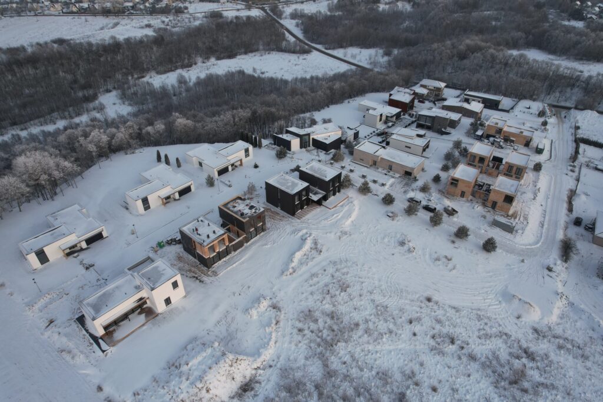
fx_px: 369
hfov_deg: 78.6
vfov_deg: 57.2
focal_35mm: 22
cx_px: 302
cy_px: 201
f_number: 2.8
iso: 100
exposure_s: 1/30
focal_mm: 8.38
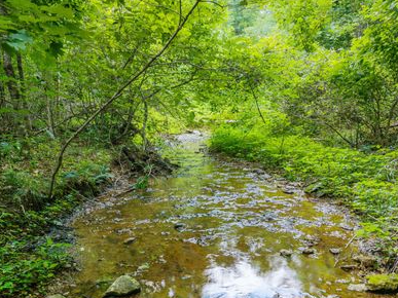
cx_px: 188
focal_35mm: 31
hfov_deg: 58.3
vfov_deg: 45.0
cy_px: 190
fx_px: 356
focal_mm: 8.7
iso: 1620
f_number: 1.8
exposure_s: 1/5
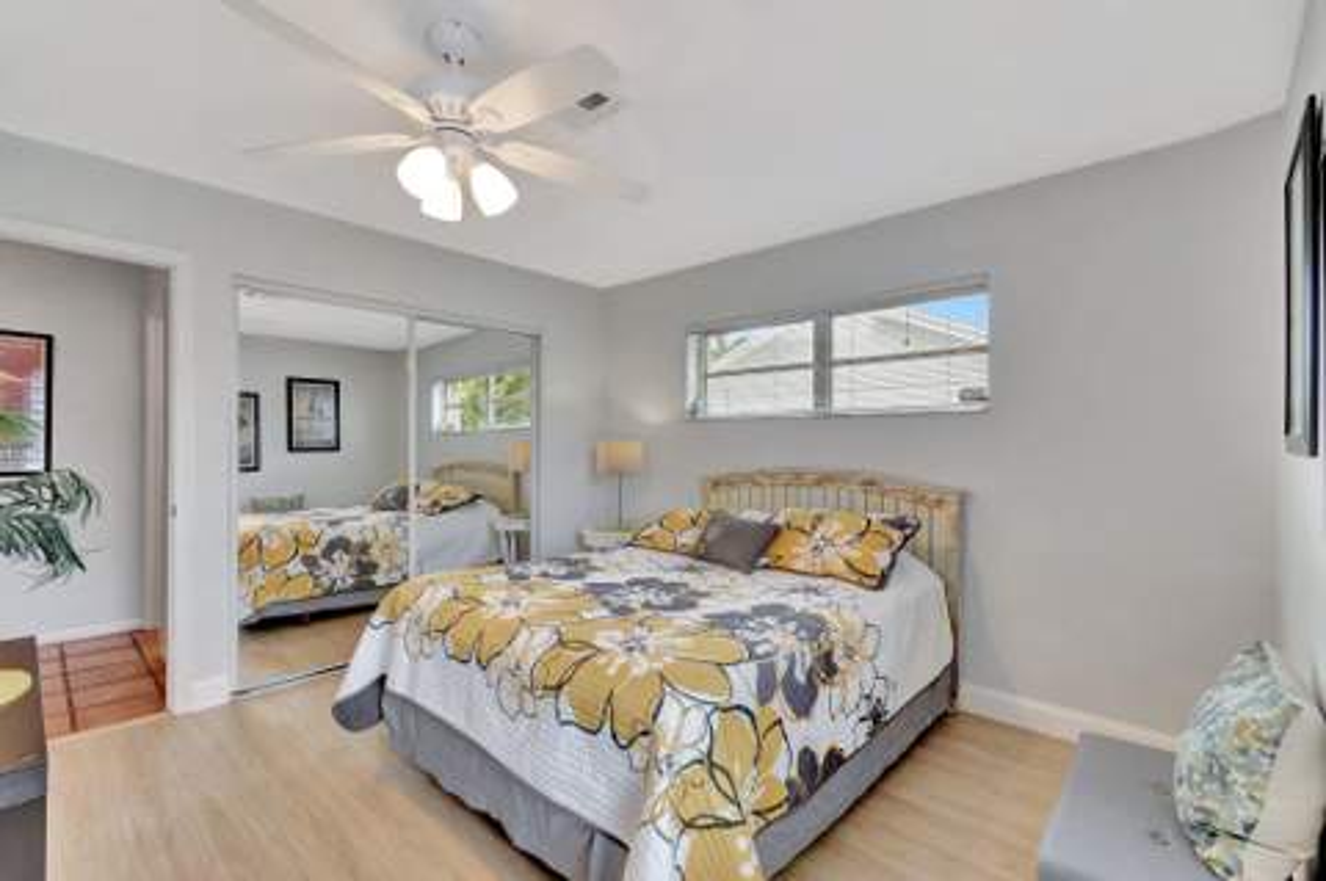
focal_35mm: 15
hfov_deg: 100.4
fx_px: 552
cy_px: 440
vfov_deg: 77.2
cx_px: 663
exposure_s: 1/30
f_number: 8
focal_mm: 10
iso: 1000
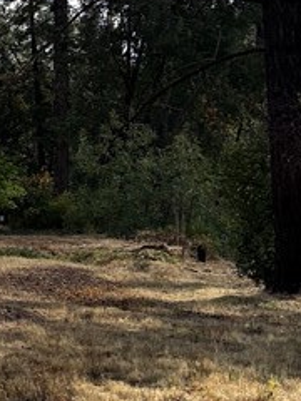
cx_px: -261
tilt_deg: -2.3
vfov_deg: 17.7
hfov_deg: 12.1
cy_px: 269
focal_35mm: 111
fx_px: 1287
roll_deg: +2.5
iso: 64
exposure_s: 1/3279
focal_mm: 5.96
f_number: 1.6
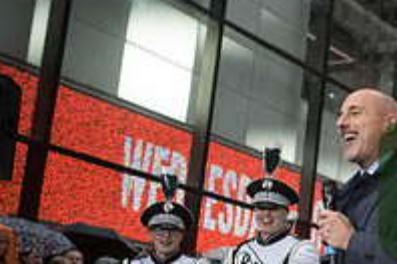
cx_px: 529
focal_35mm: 91
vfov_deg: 14.9
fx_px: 1003
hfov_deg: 20.3
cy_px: 213
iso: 10000
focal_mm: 31
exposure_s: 1/4000
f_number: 2.8
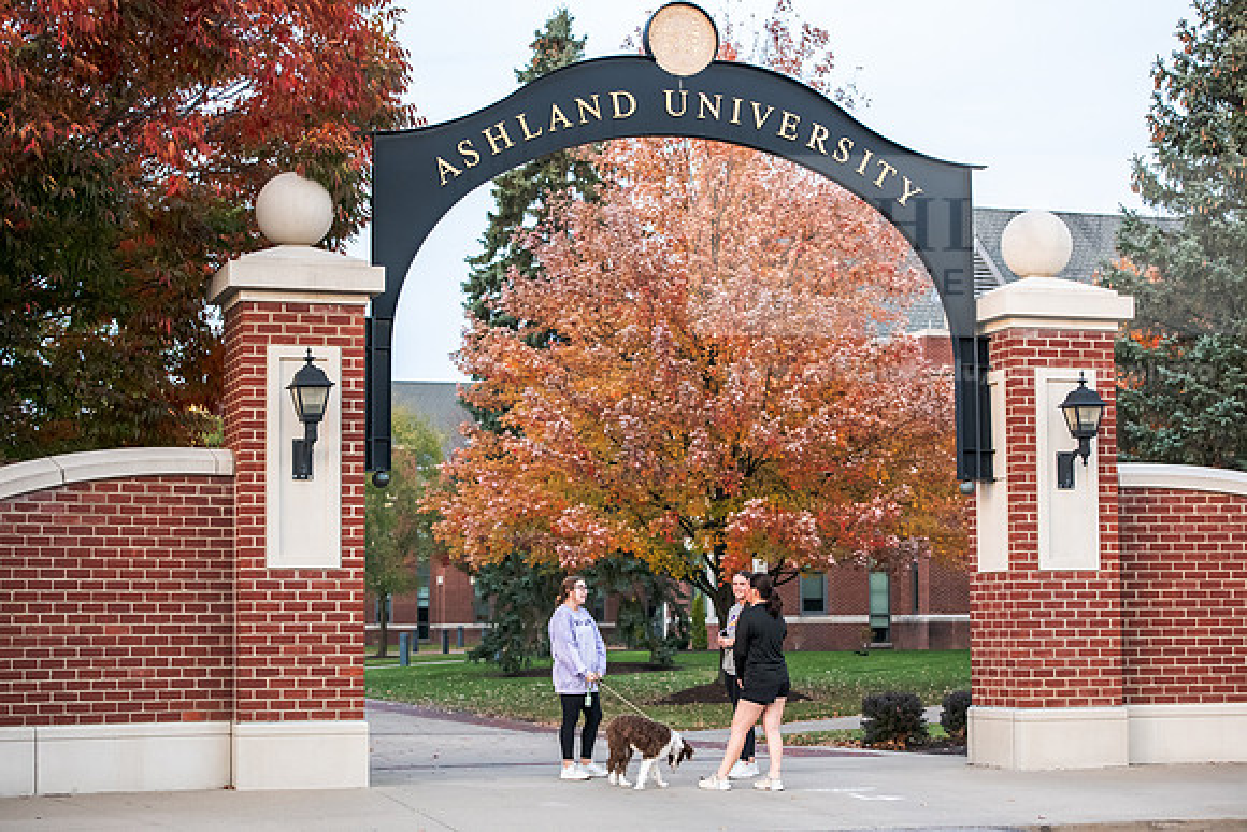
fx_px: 2425
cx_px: 624
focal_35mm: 70
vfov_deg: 19.5
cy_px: 416
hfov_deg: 28.8
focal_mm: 70
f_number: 3.5
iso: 2000
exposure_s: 1/250
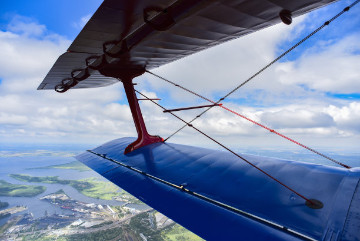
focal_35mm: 20
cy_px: 120
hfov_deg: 83.9
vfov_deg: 62.0
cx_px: 180
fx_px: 200
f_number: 5.6
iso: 640
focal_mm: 20
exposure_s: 1/4000
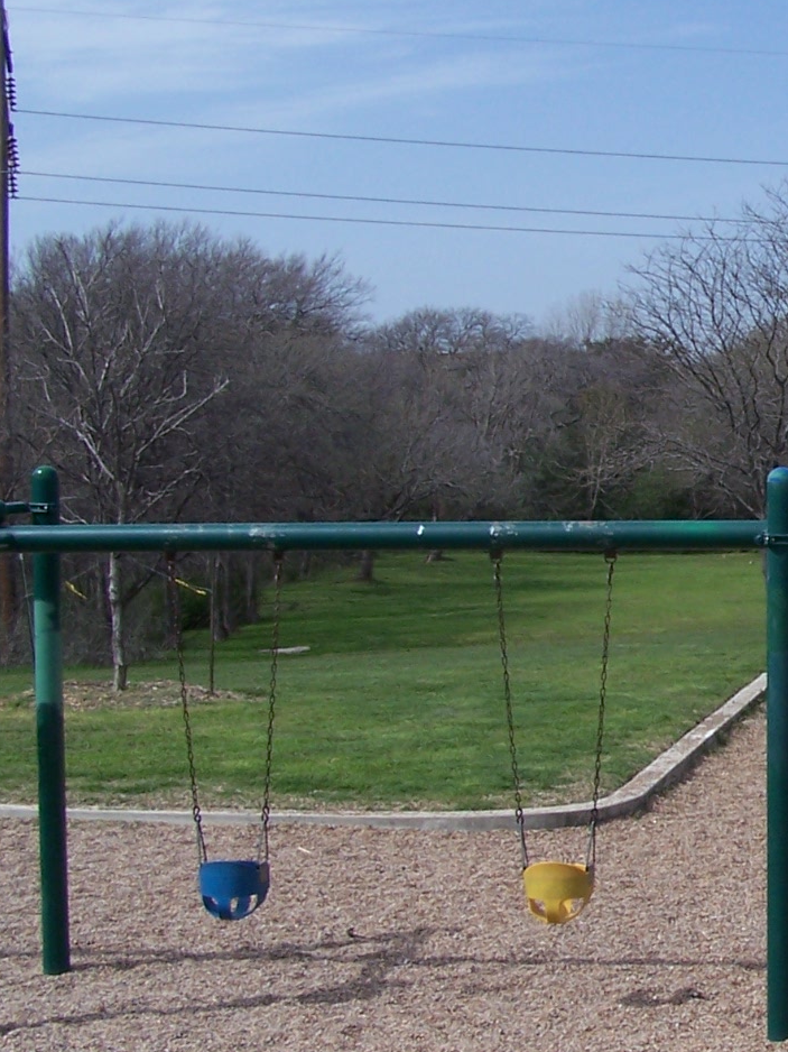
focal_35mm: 83
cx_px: 1064
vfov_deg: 23.6
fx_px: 2520
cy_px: 526
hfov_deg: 16.6
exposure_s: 1/500
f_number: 5.6
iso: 80
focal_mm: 6.3
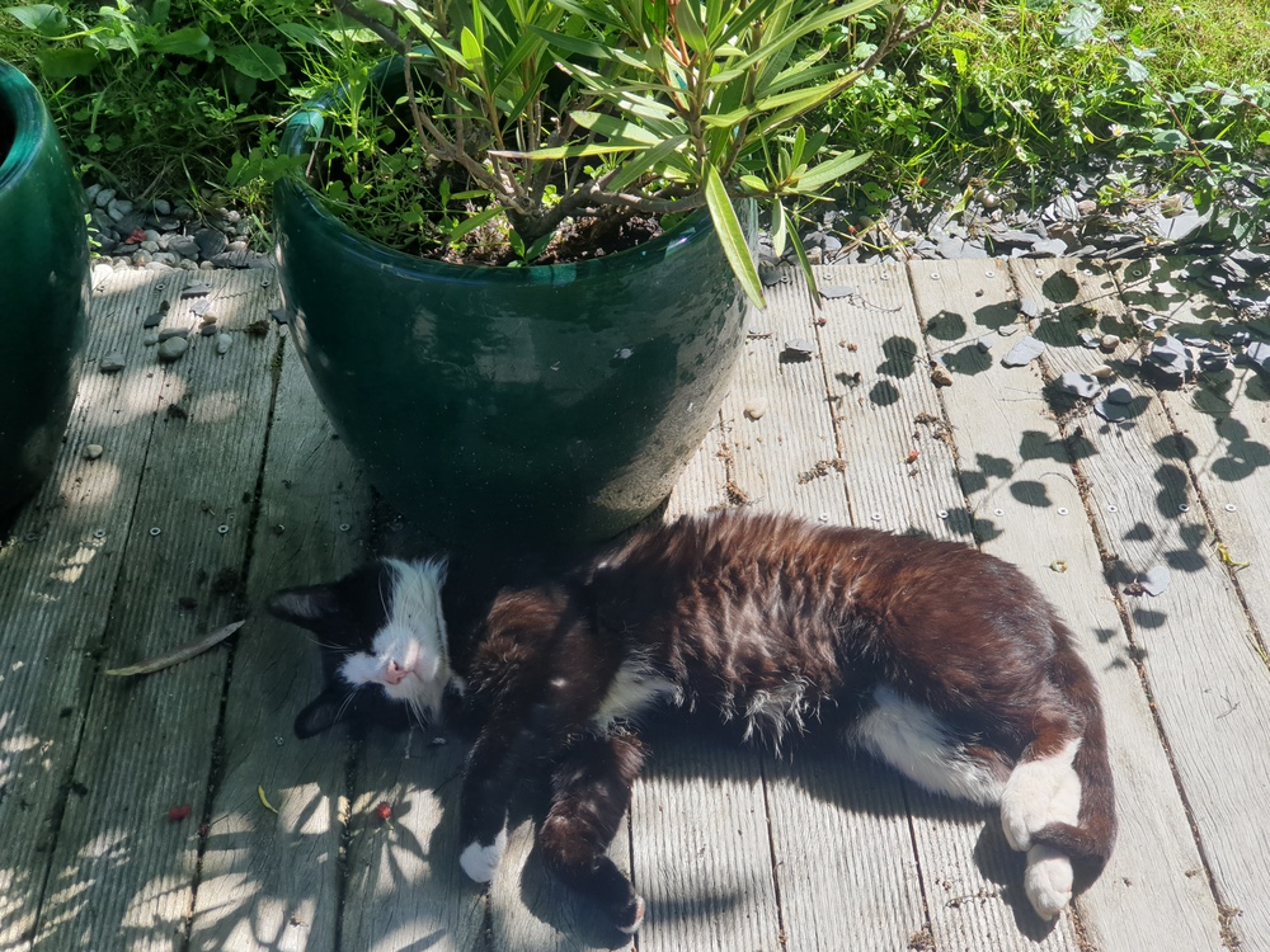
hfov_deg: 36.8
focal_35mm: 52
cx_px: 635
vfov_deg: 28.0
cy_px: 476
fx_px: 1908
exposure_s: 1/351
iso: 100
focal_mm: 6
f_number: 2.4
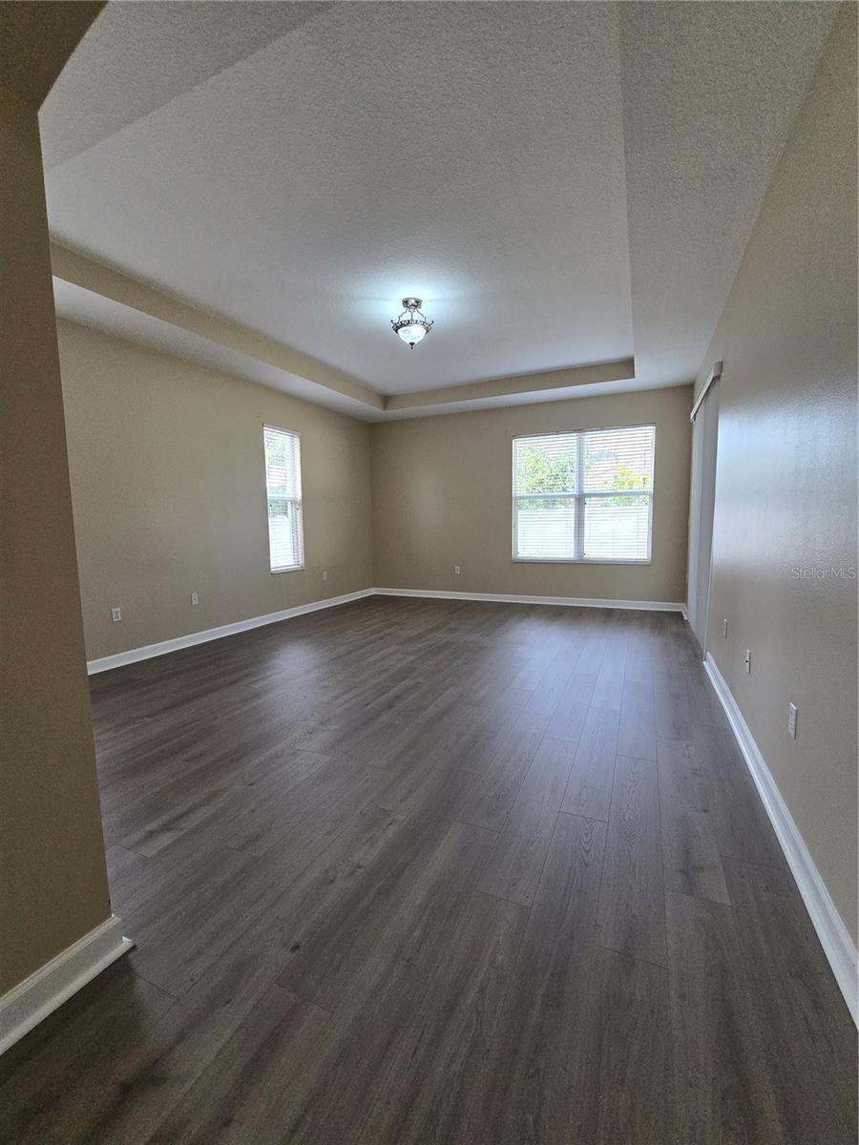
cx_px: 430
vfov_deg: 106.2
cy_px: 572
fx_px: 430
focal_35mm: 13
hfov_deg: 89.9
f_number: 2.2
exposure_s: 1/359
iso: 250
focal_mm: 2.2
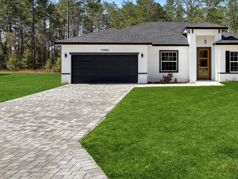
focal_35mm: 40
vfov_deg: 35.5
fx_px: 275
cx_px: 172
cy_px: 57
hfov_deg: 45.5
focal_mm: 5.96
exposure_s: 1/5300
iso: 64
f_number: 1.6
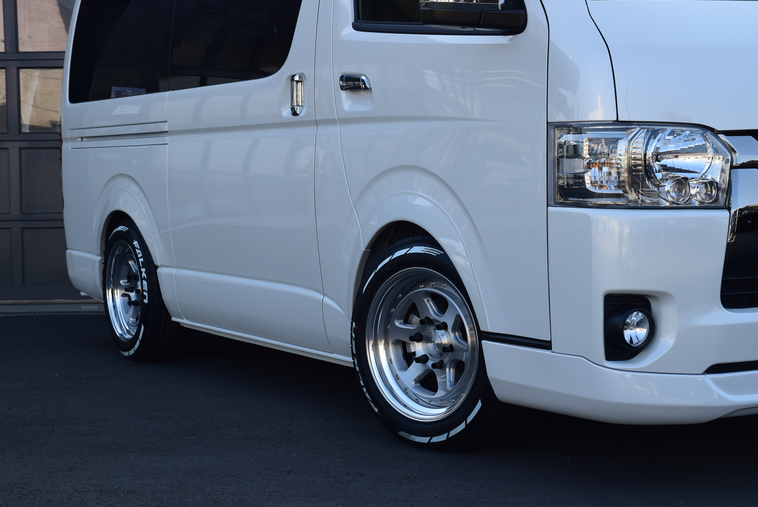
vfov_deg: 20.2
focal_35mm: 68
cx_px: 379
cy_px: 254
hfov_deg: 29.8
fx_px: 1422
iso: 400
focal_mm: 45
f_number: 11
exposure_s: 1/320
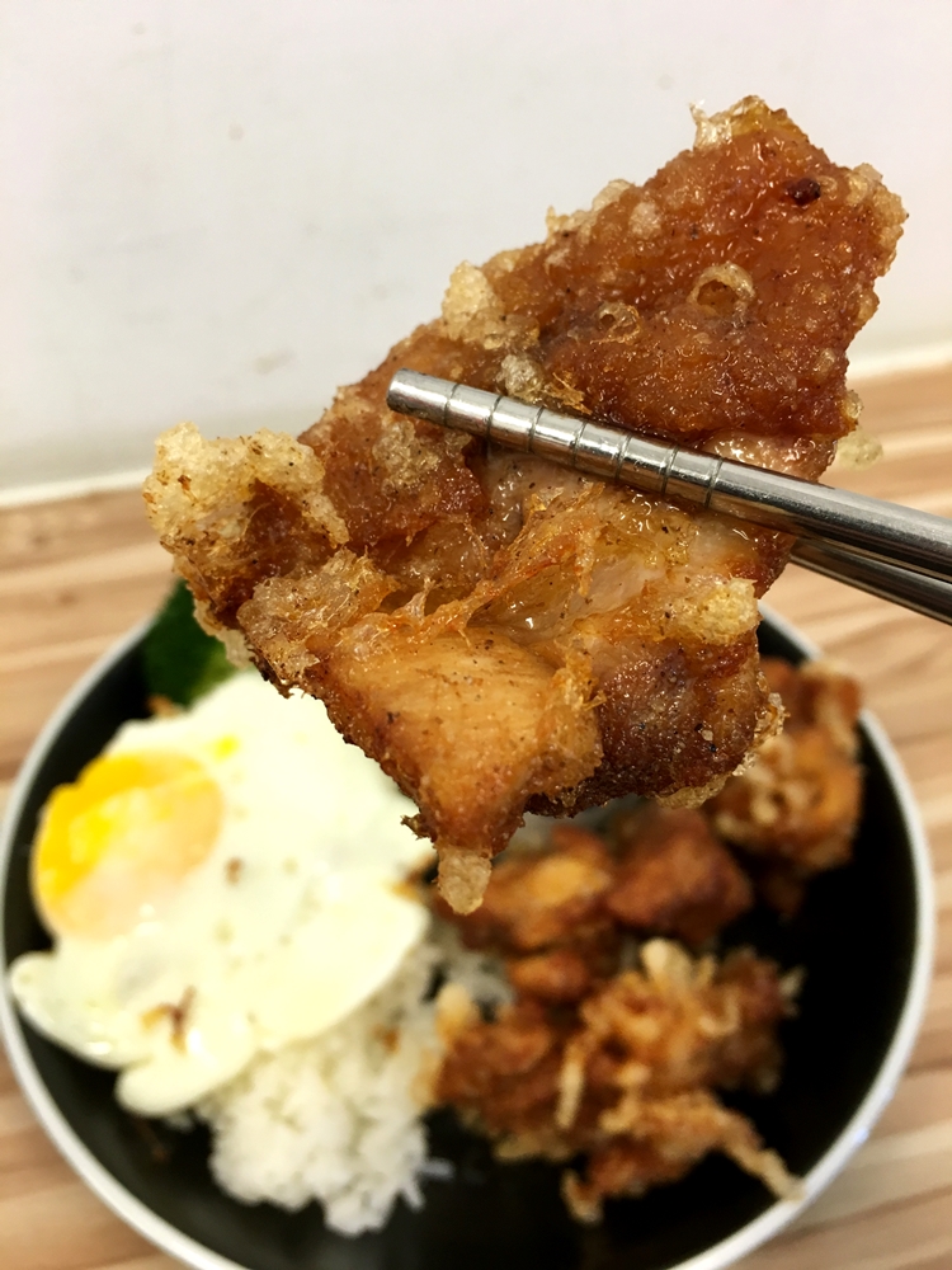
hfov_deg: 48.2
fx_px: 1063
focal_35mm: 29
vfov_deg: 61.7
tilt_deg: -47.7
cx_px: 476
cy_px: 635
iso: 80
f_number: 2.2
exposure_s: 1/30
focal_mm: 4.15
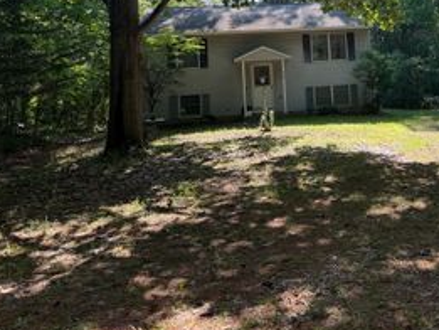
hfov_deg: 40.1
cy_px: 50
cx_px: 330
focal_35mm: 46
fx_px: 584
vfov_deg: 30.5
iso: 100
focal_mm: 6.76
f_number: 1.78
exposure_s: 1/589
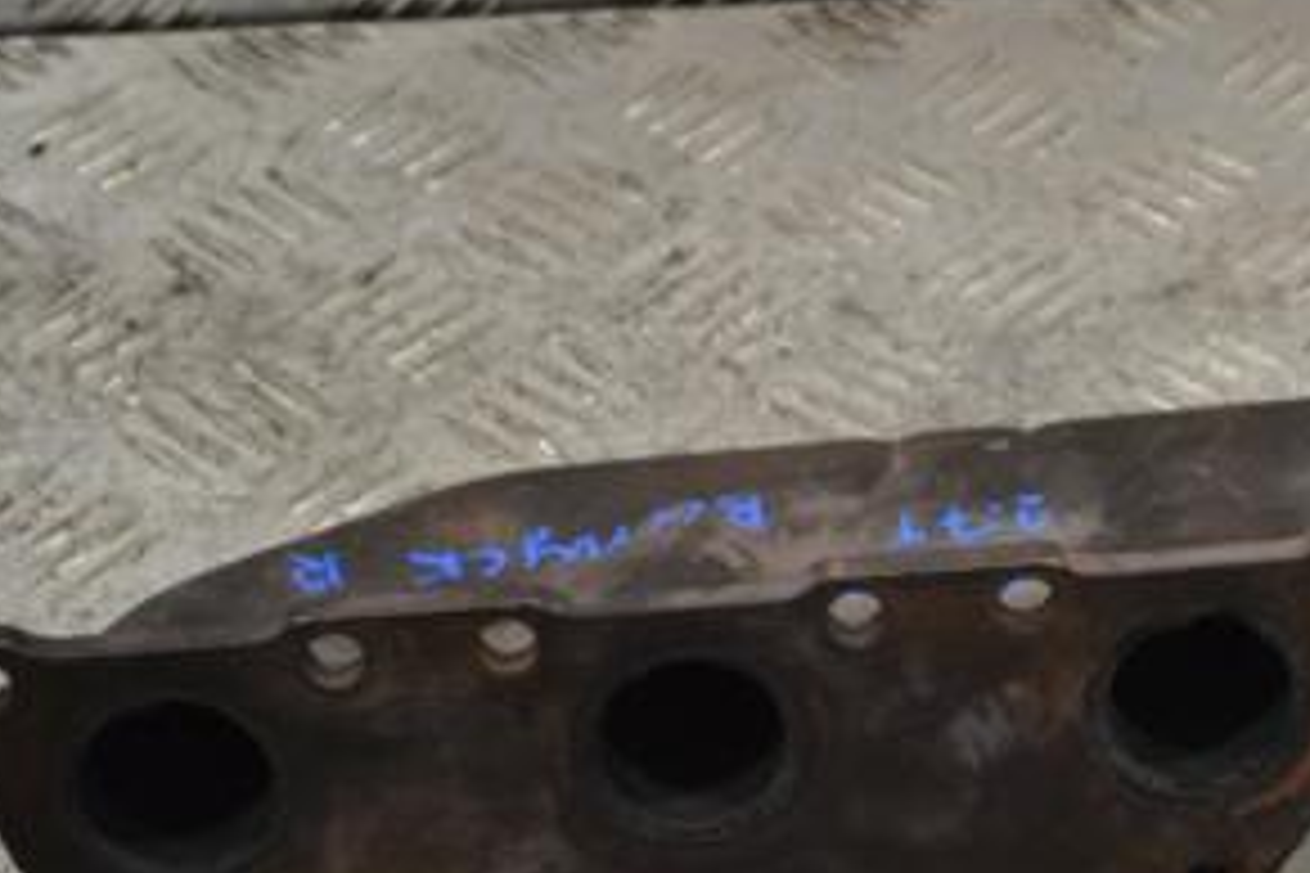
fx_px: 4949
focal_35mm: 136
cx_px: 1170
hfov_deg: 14.9
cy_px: 490
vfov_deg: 10.1
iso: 400
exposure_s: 1/80
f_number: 5.3
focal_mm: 44
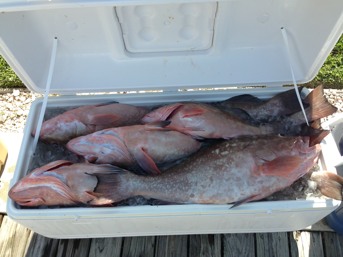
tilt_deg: -60.4
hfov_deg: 55.4
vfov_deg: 42.9
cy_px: 128
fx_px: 327
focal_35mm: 33
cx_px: 172
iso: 50
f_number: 2.4
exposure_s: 1/602
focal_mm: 4.12
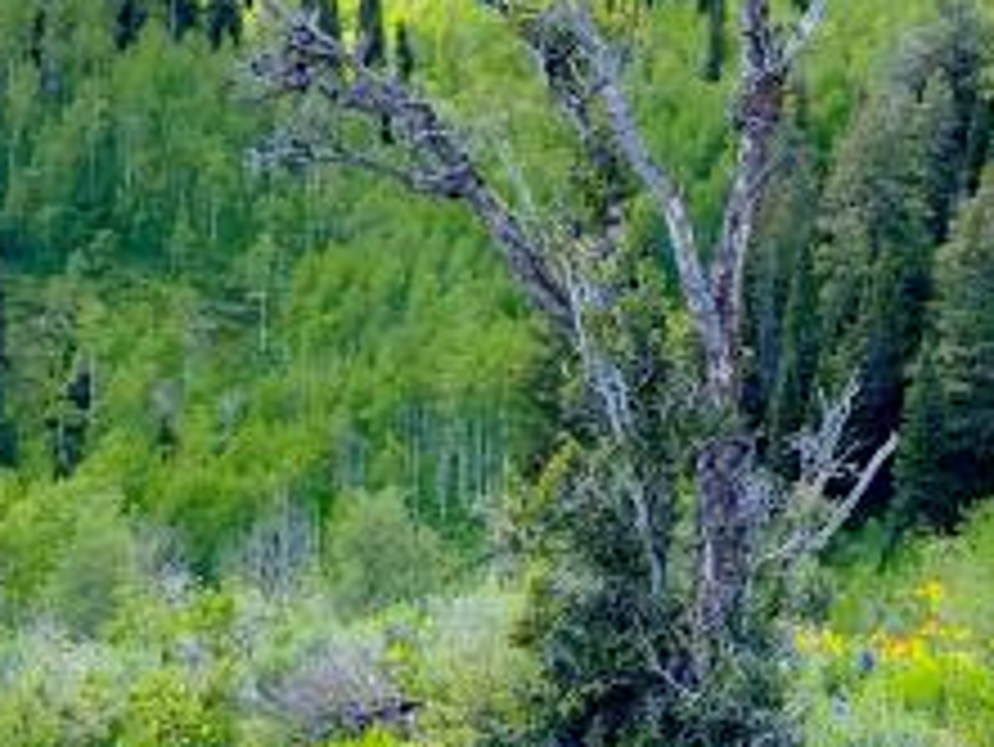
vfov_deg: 18.1
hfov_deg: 24.0
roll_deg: -0.4
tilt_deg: -1.0
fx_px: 2327
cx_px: 652
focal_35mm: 81
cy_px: 166
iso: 20
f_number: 1.8
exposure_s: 1/1656
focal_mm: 4
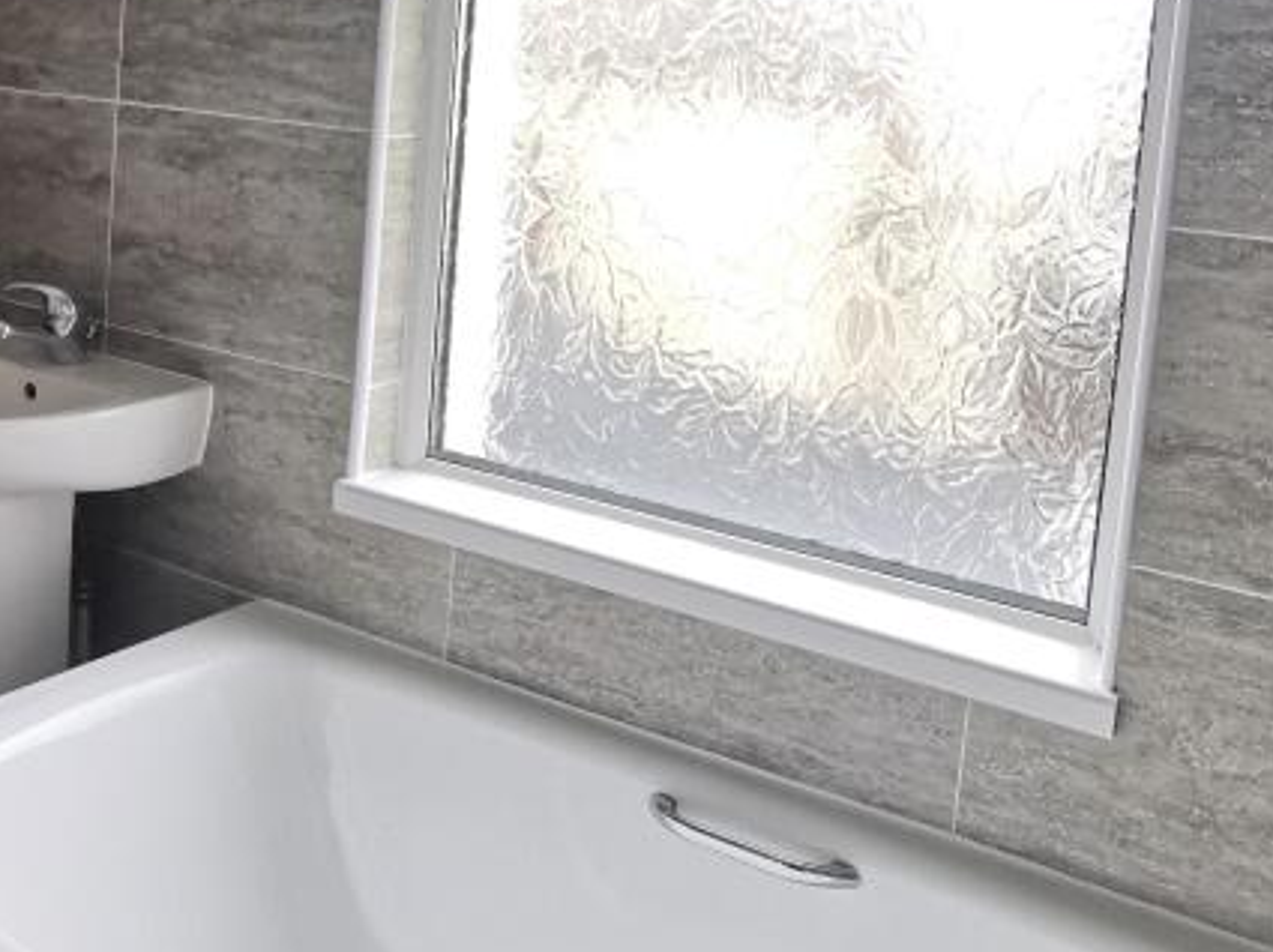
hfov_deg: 45.7
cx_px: 566
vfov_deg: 34.1
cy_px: 195
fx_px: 1506
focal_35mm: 41
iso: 320
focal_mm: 2.26
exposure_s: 1/50
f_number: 2.2
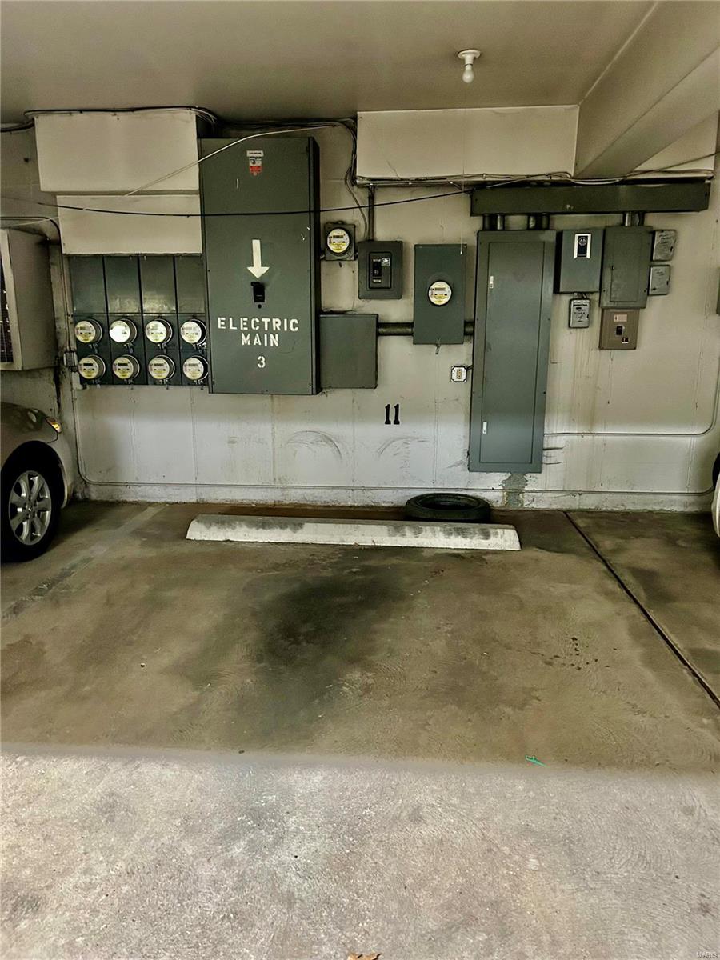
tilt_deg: -13.0
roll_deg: +0.6
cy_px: 480
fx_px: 721
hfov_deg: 53.1
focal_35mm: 26
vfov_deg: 67.3
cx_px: 360
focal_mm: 5.7
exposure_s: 1/30
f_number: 1.5
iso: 640
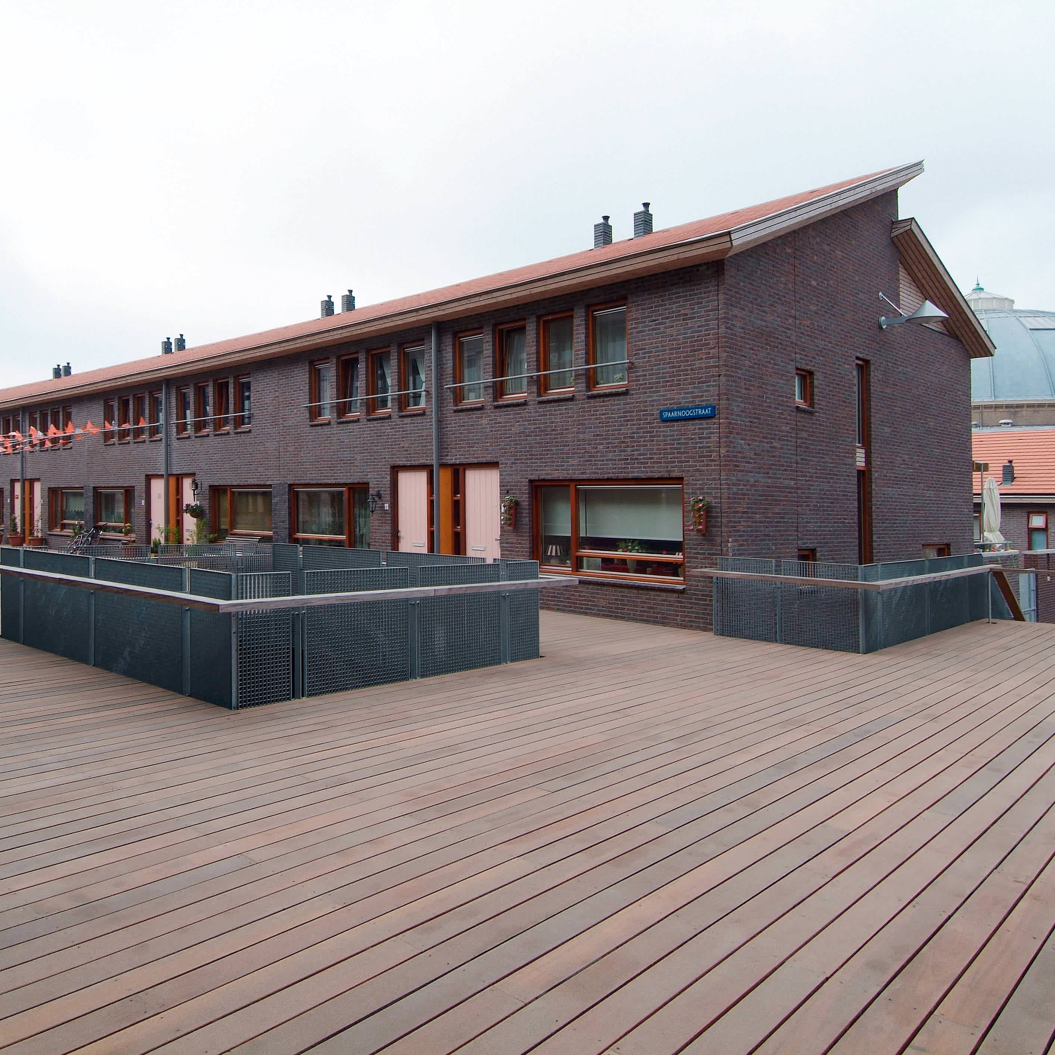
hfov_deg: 67.1
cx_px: 480
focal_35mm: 23
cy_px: 529
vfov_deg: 67.3
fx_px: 793
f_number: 9.5
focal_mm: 12
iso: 160
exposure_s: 1/180
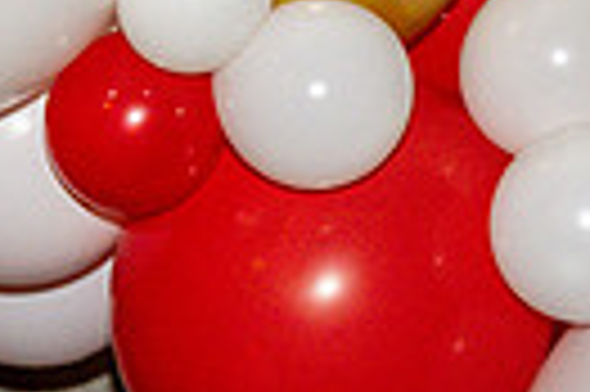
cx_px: -434
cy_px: 970
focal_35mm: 266
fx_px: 4354
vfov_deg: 5.0
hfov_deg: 7.5
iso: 500
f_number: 3.2
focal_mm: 39
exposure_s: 1/125
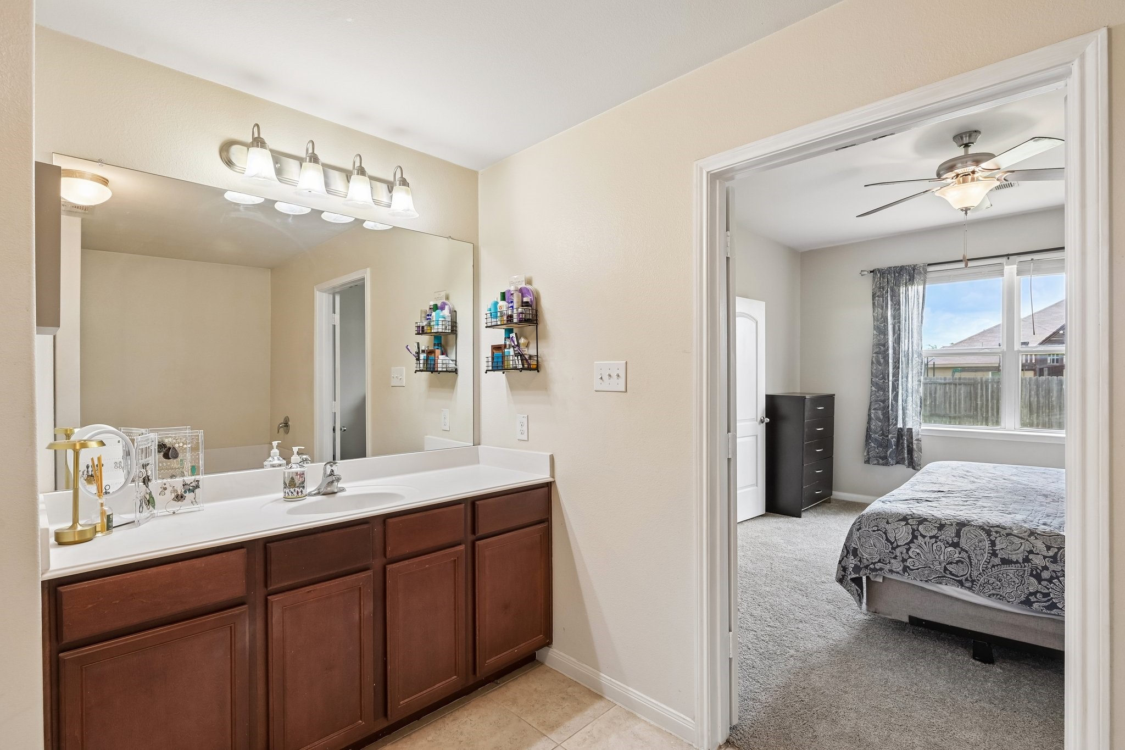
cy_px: 375
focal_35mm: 16
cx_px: 562
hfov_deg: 95.0
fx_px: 516
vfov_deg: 72.0
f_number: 8
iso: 400
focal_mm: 16.5
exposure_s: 1/30
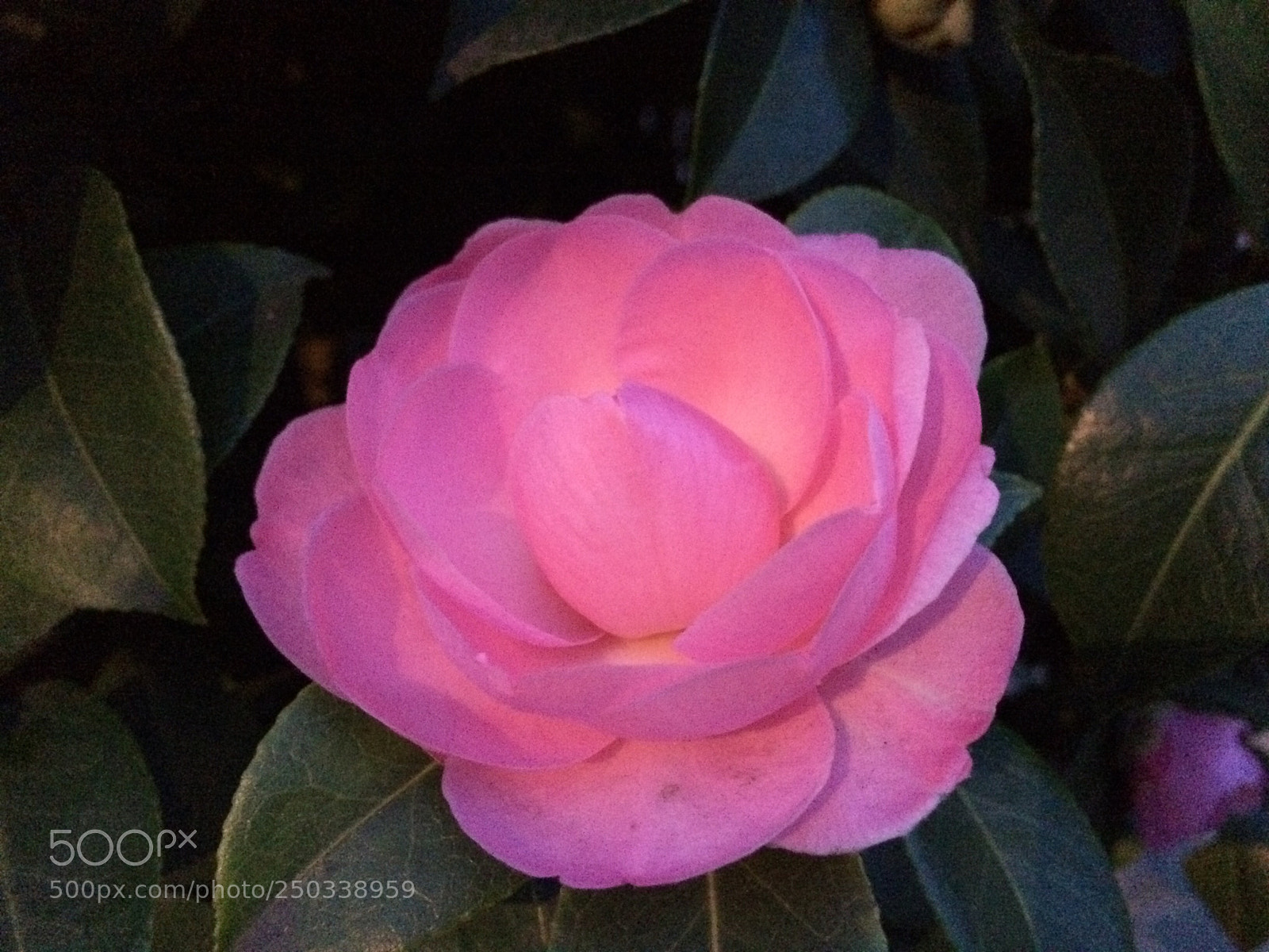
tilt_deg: -19.4
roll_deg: -1.4
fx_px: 1063
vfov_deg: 48.2
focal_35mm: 29
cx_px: 634
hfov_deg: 61.7
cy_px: 476
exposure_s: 1/17
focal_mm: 4.15
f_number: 2.2
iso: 1000
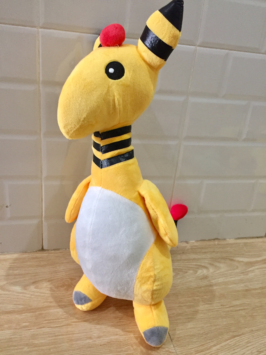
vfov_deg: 61.7
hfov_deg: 48.2
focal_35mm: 29
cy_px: 178
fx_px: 297
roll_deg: -4.2
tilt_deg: -22.4
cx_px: 133
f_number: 2.2
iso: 250
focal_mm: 4.15
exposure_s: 1/33
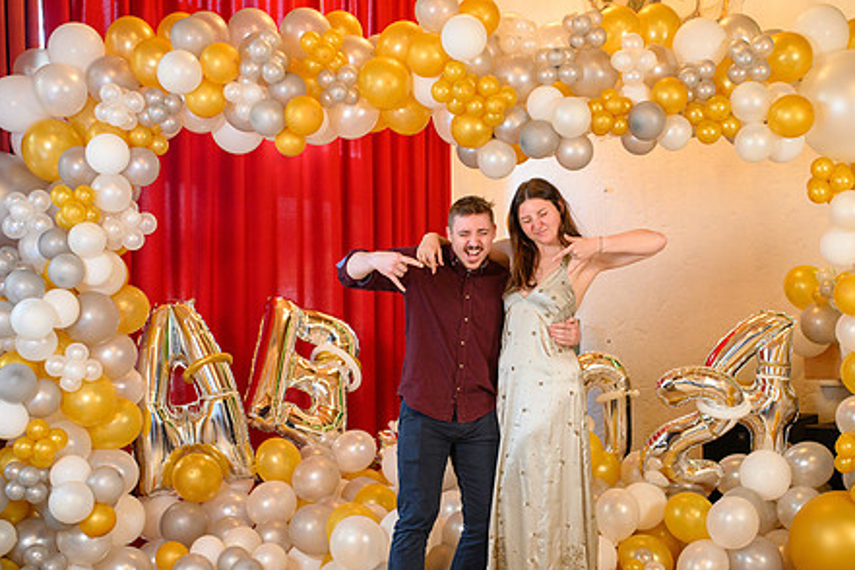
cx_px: 489
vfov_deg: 29.2
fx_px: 1092
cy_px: 318
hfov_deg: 42.6
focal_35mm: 46
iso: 1250
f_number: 3.5
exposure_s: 1/100
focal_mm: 35
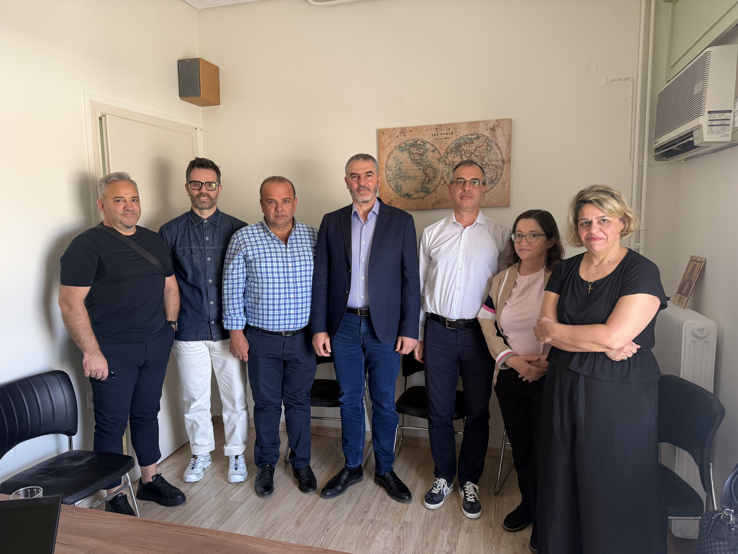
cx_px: 369
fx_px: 512
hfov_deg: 71.6
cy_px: 277
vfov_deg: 56.8
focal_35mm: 24
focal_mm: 6.76
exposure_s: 1/65
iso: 200
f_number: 1.78
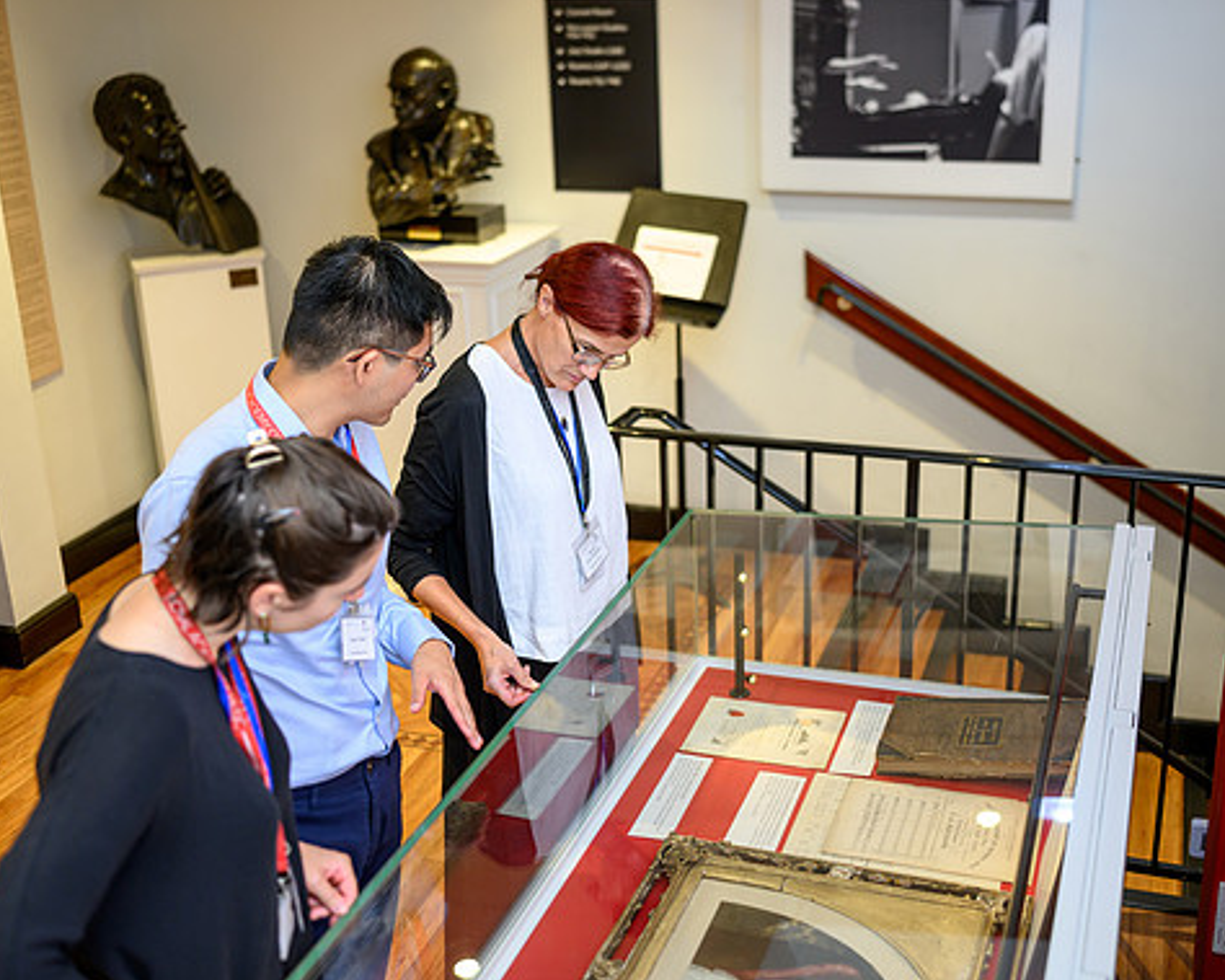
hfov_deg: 44.7
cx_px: 677
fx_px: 1486
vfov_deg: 36.5
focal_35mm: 41
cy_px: 493
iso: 560
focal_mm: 35
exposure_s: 1/80
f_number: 2
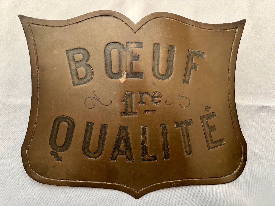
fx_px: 207
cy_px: 103
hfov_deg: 67.3
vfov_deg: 53.1
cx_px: 138
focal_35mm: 26
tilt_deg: -77.6
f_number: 1.6
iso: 200
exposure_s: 1/60
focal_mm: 5.96
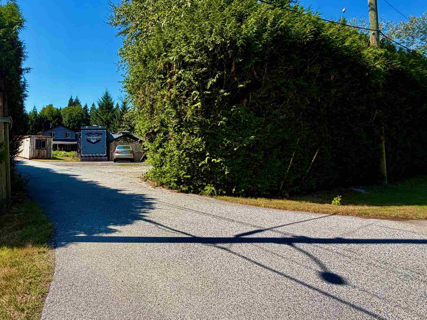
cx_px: 133
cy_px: 125
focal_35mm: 24
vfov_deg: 56.3
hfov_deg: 69.0
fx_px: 296
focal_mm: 2.22
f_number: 2.2
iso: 40
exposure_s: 1/770
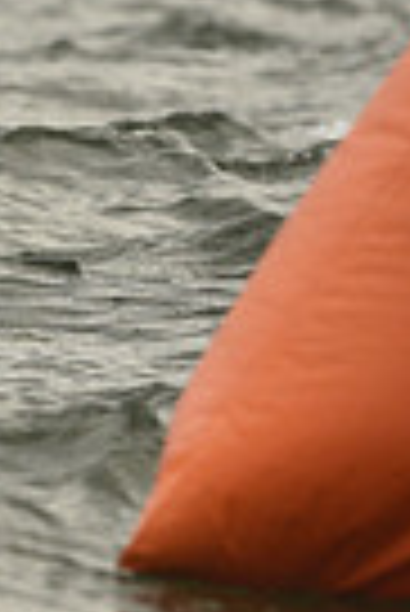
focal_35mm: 1403
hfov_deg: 1.0
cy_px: -25
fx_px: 23905
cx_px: -861
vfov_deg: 1.5
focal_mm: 330
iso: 320
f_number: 6.3
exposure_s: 1/1600
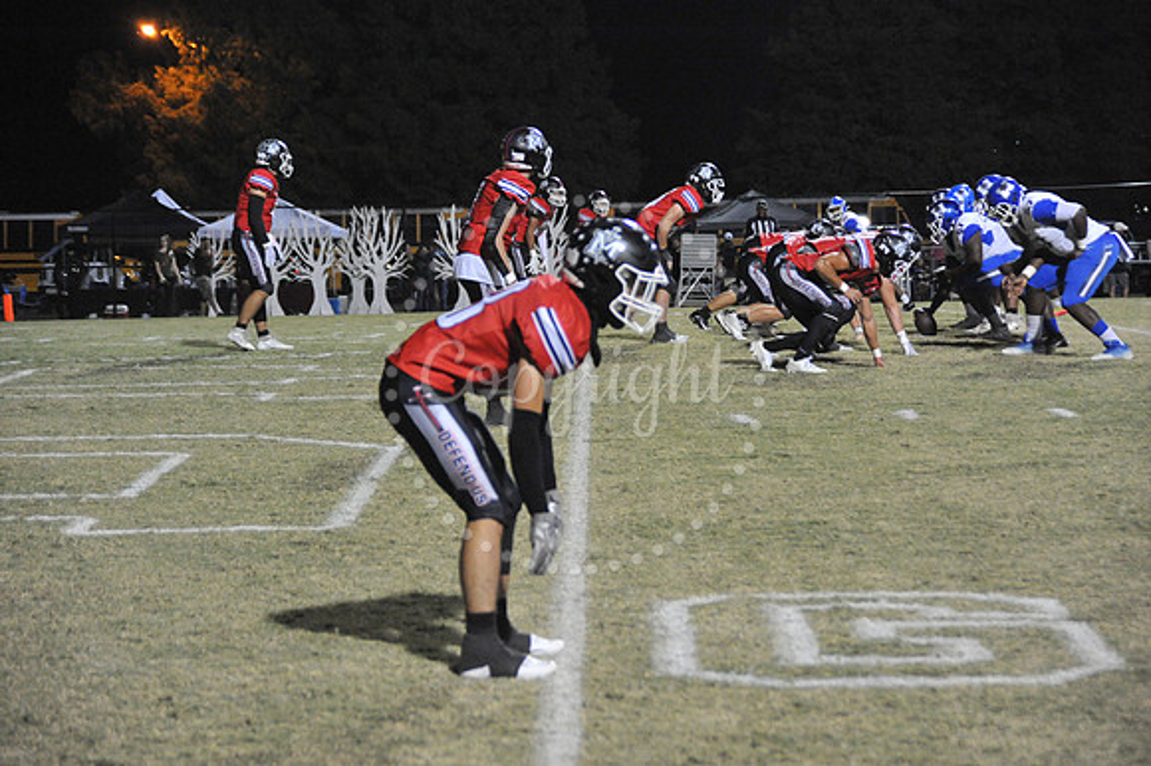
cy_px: 383
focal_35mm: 105
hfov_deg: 19.5
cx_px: 576
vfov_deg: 13.0
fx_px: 3355
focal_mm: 105
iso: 6400
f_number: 5.6
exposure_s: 1/160
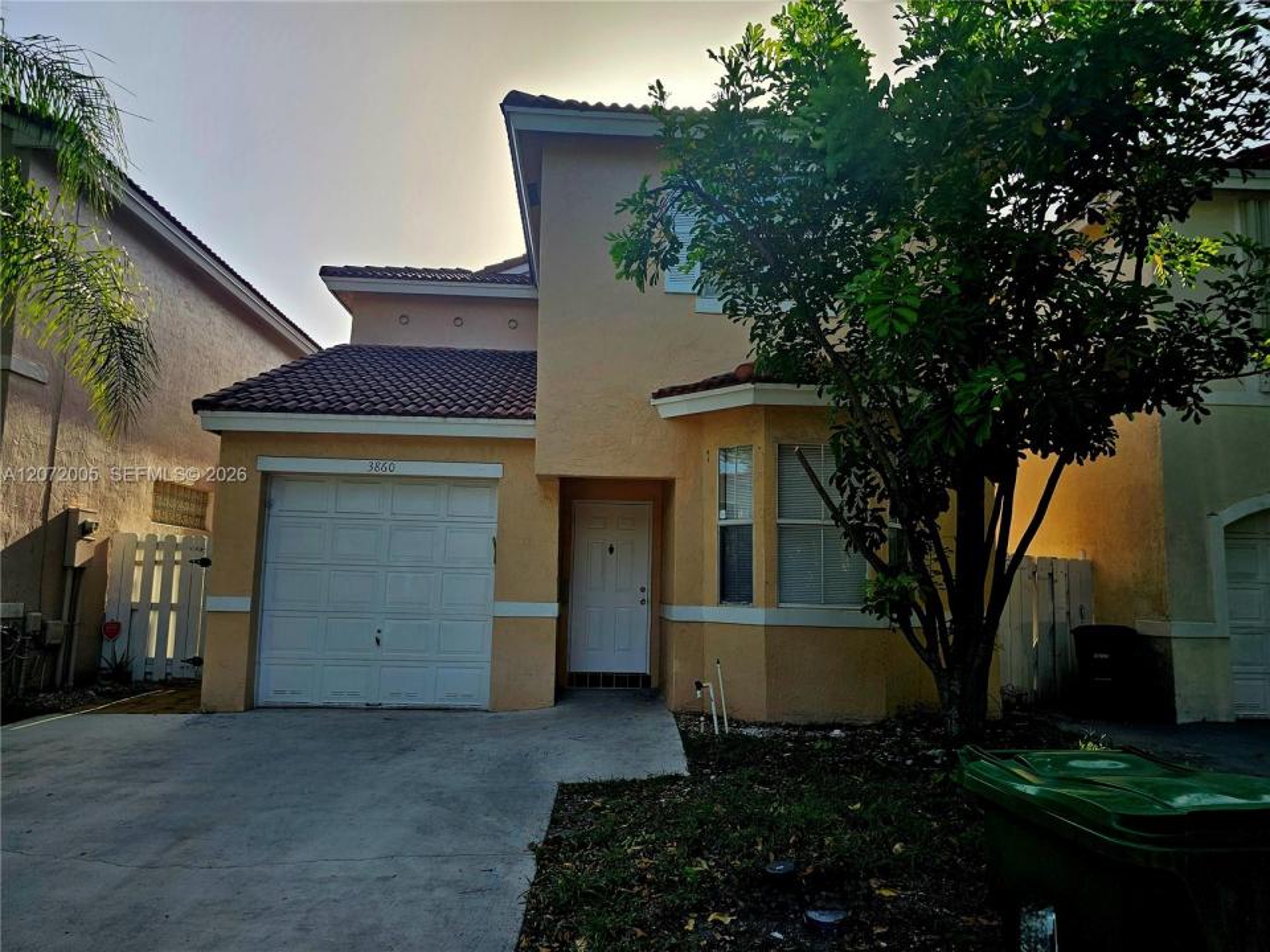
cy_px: 476
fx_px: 844
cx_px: 635
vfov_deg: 58.9
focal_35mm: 23
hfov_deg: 73.9
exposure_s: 1/500
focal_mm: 6.3
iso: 10
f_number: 1.7
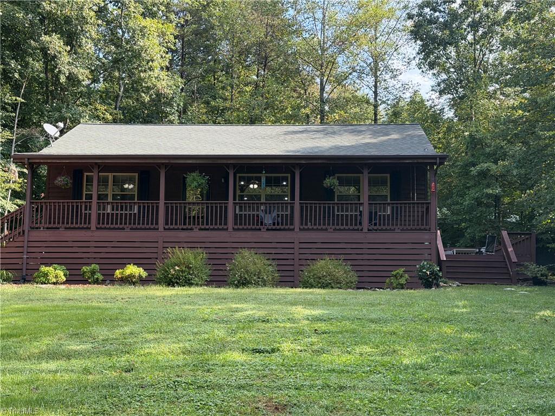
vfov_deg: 30.3
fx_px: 770
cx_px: 278
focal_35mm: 48
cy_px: 208
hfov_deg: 39.7
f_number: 1.78
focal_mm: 6.76
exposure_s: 1/687
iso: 100
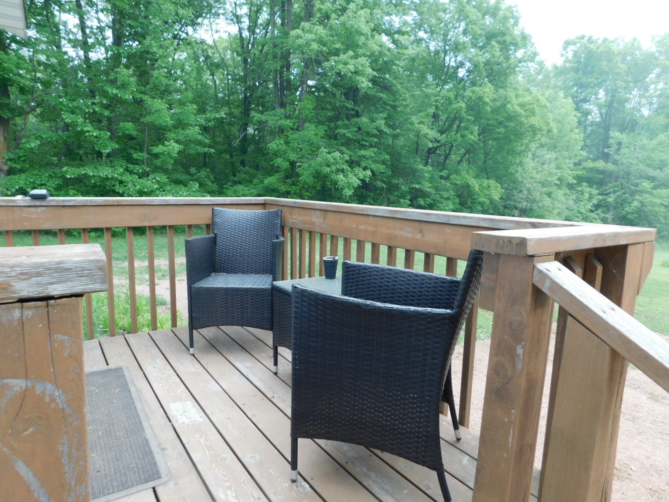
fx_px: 445
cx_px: 334
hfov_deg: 73.9
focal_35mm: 23
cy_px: 251
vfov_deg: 58.9
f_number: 3
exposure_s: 1/30
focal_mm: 4
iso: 125
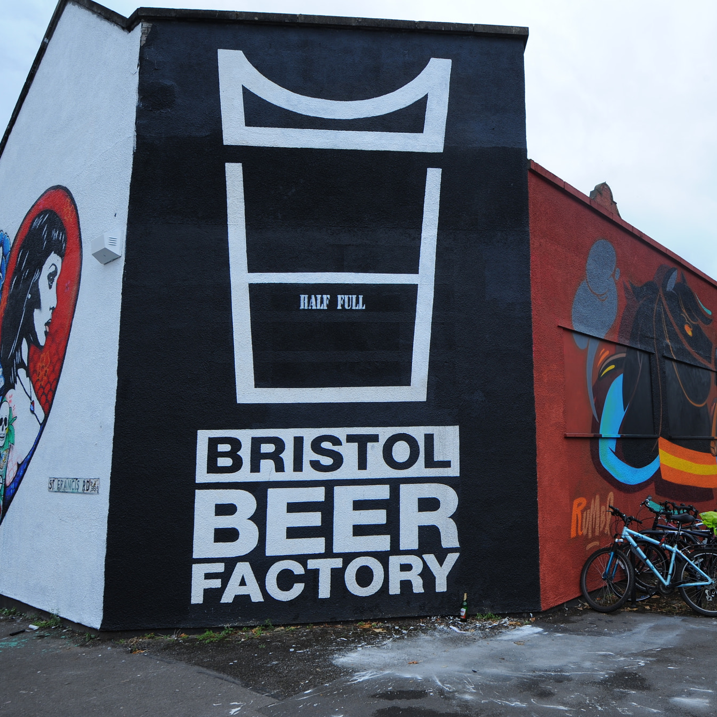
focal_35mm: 26
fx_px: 609
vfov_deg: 60.9
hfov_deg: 59.8
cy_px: 358
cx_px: 466
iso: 200
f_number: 8
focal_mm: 20
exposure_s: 1/400
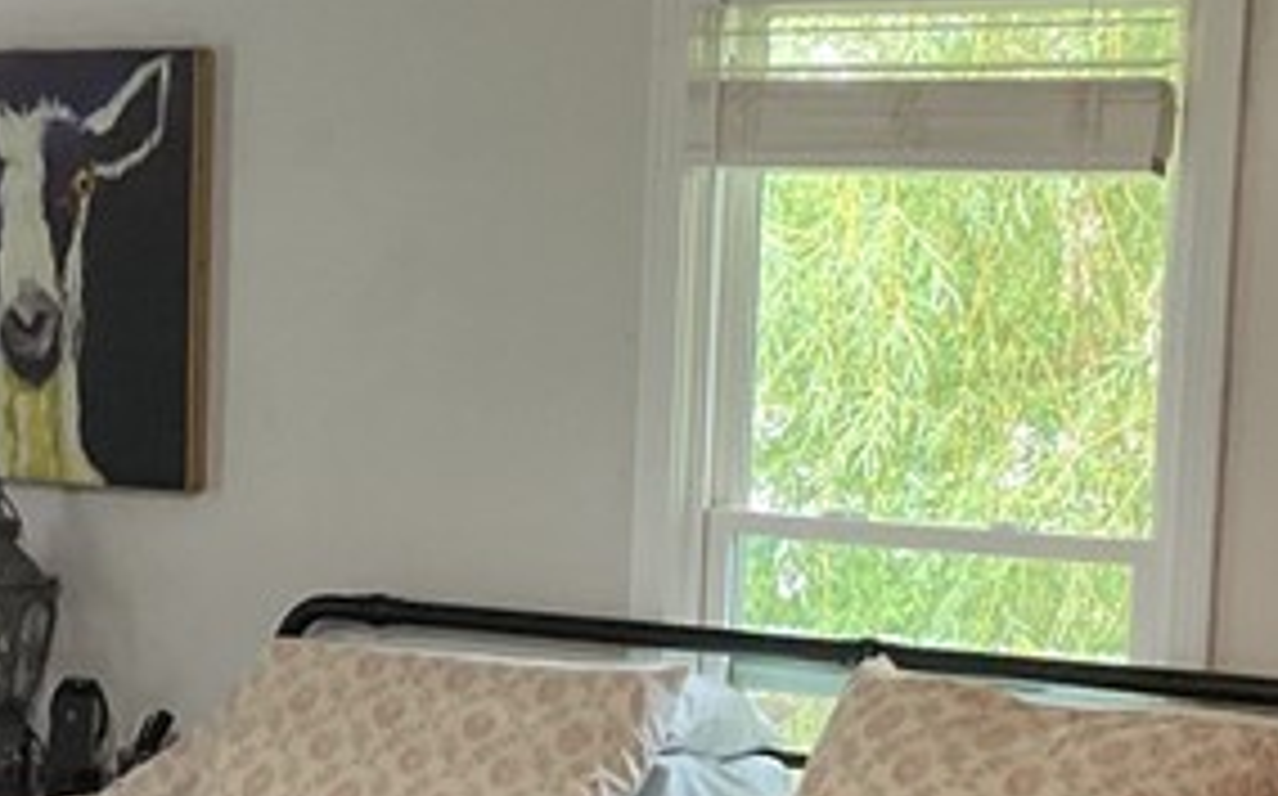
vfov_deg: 11.7
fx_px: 3863
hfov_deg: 18.5
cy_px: 621
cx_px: 184
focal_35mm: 111
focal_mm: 3
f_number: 1.8
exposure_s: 1/60
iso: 200
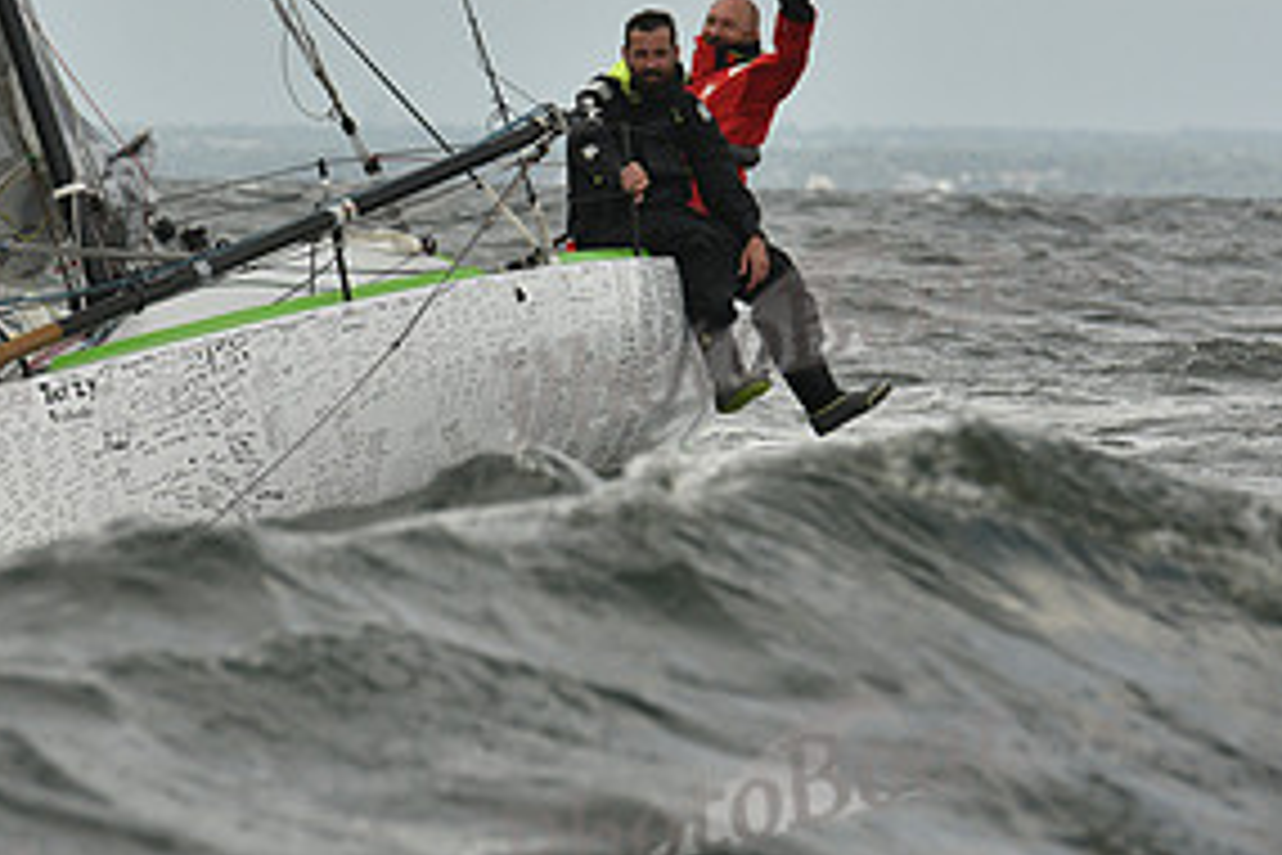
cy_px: 160
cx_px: 270
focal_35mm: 407
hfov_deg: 5.1
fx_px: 14493
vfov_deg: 3.4
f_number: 8
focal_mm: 200
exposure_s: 1/1250
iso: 320
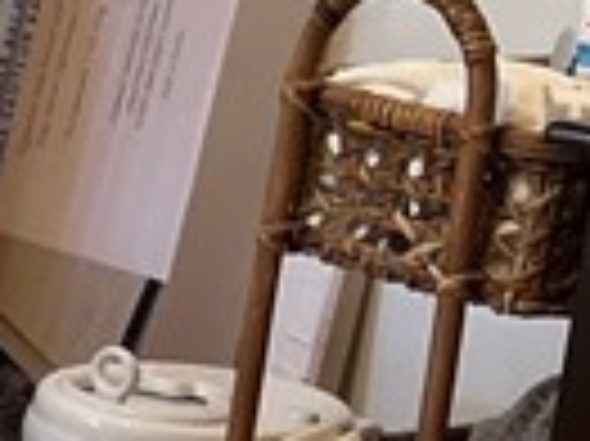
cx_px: -1405
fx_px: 3457
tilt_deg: -10.3
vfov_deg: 7.3
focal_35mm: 203
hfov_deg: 7.9
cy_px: 32
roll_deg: -4.3
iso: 125
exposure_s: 1/60
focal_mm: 5.1
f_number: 1.6
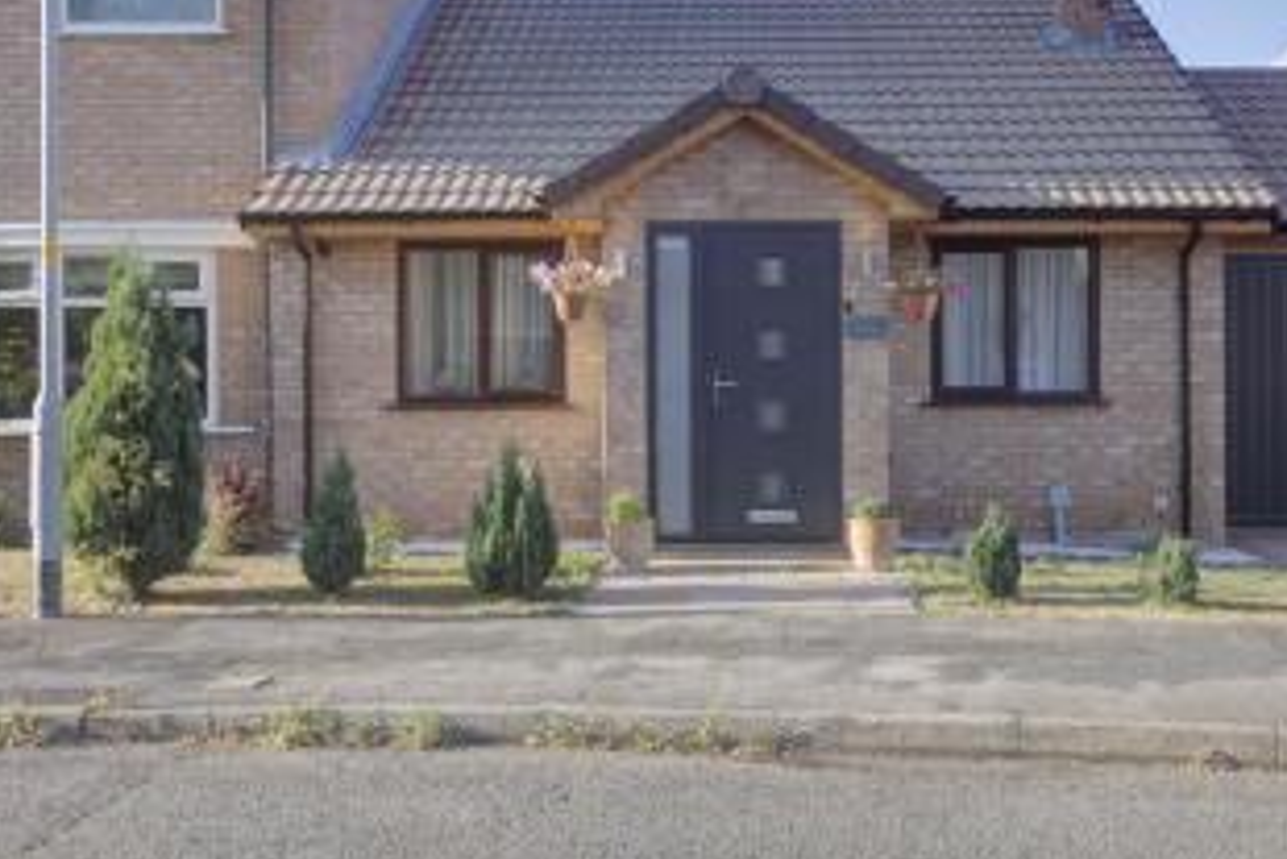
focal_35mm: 46
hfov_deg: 42.6
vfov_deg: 29.2
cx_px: 762
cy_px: 347
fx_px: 1645
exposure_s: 1/200
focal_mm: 20
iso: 400
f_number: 8
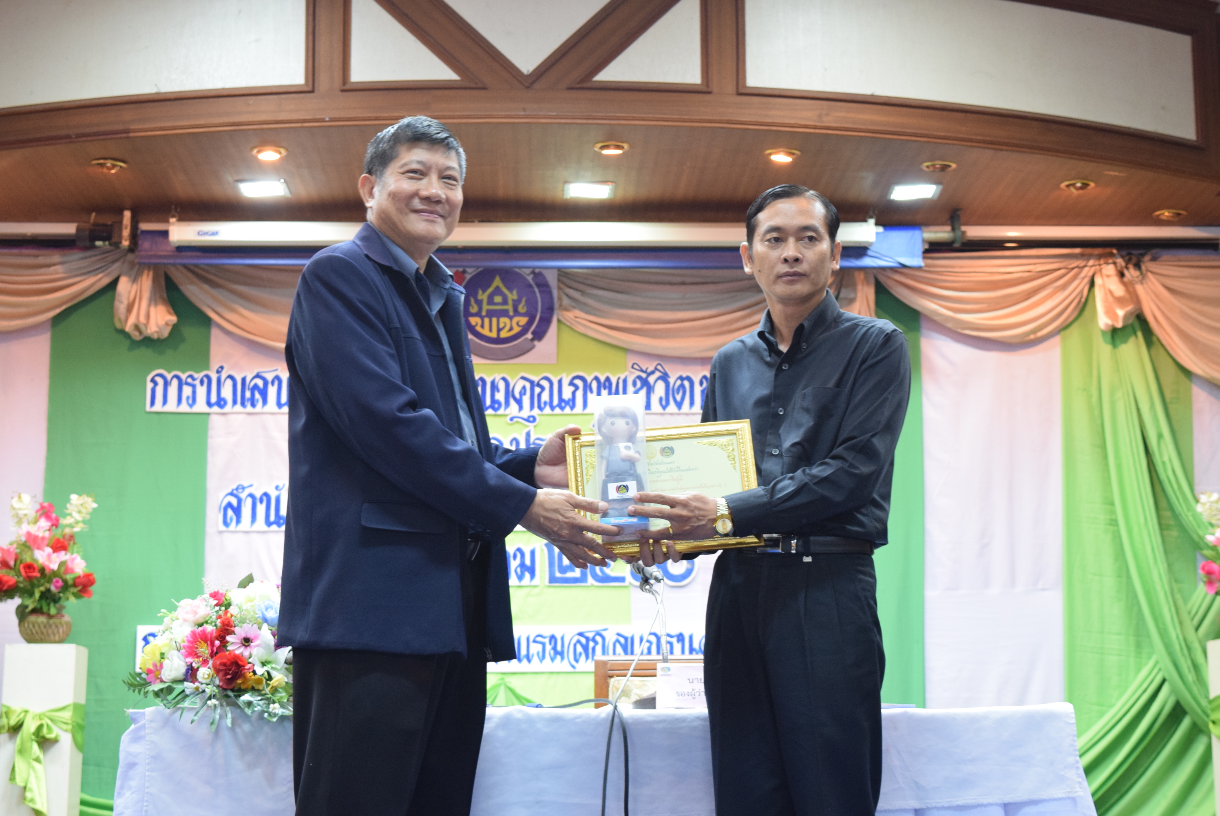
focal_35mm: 63
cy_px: 408
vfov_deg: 21.6
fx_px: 2137
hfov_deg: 31.9
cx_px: 610
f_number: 5.6
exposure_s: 1/13
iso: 1600
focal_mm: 42
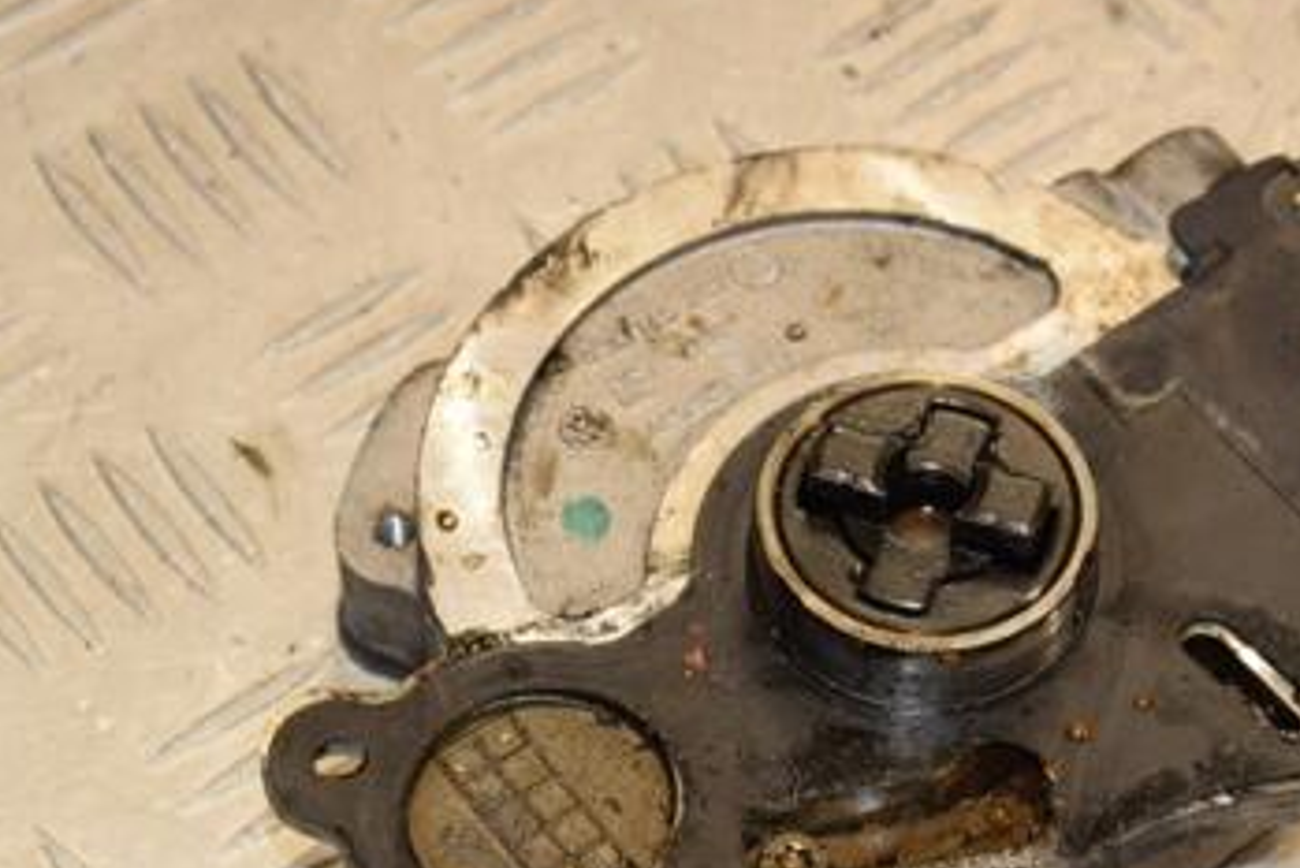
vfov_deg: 8.6
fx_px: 5780
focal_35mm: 160
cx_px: 905
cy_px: 641
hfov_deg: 12.8
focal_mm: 62
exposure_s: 1/200
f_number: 8
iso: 800
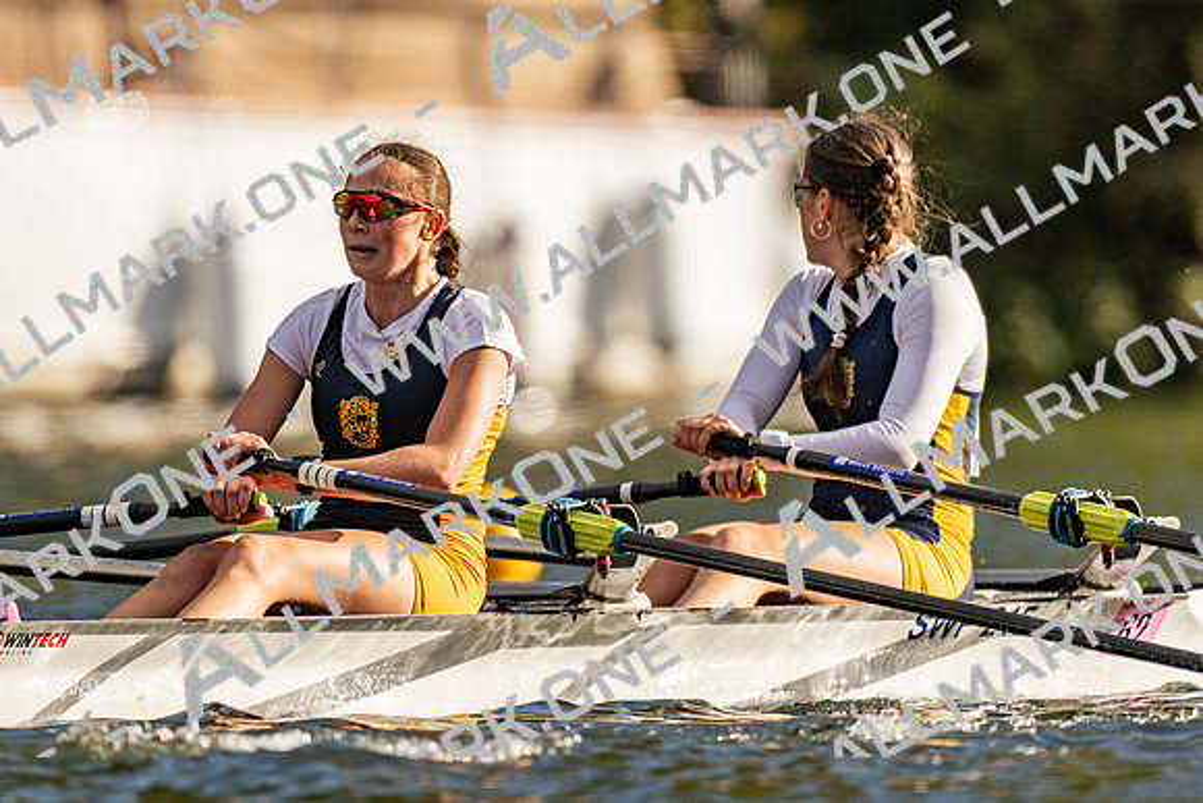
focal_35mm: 900
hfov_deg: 2.3
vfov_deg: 1.5
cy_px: 402
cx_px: 602
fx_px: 30096
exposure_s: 1/2500
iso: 125
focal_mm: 600
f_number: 4
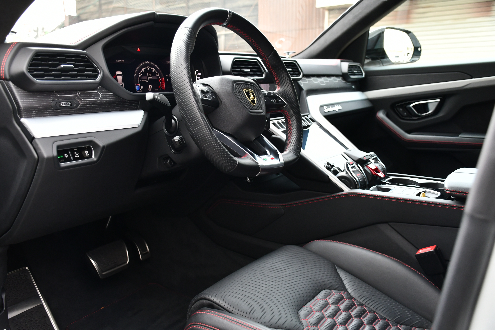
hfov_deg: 55.8
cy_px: 165
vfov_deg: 38.9
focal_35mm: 34
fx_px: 467
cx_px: 248
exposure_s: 1/40
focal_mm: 23
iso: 640
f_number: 3.8
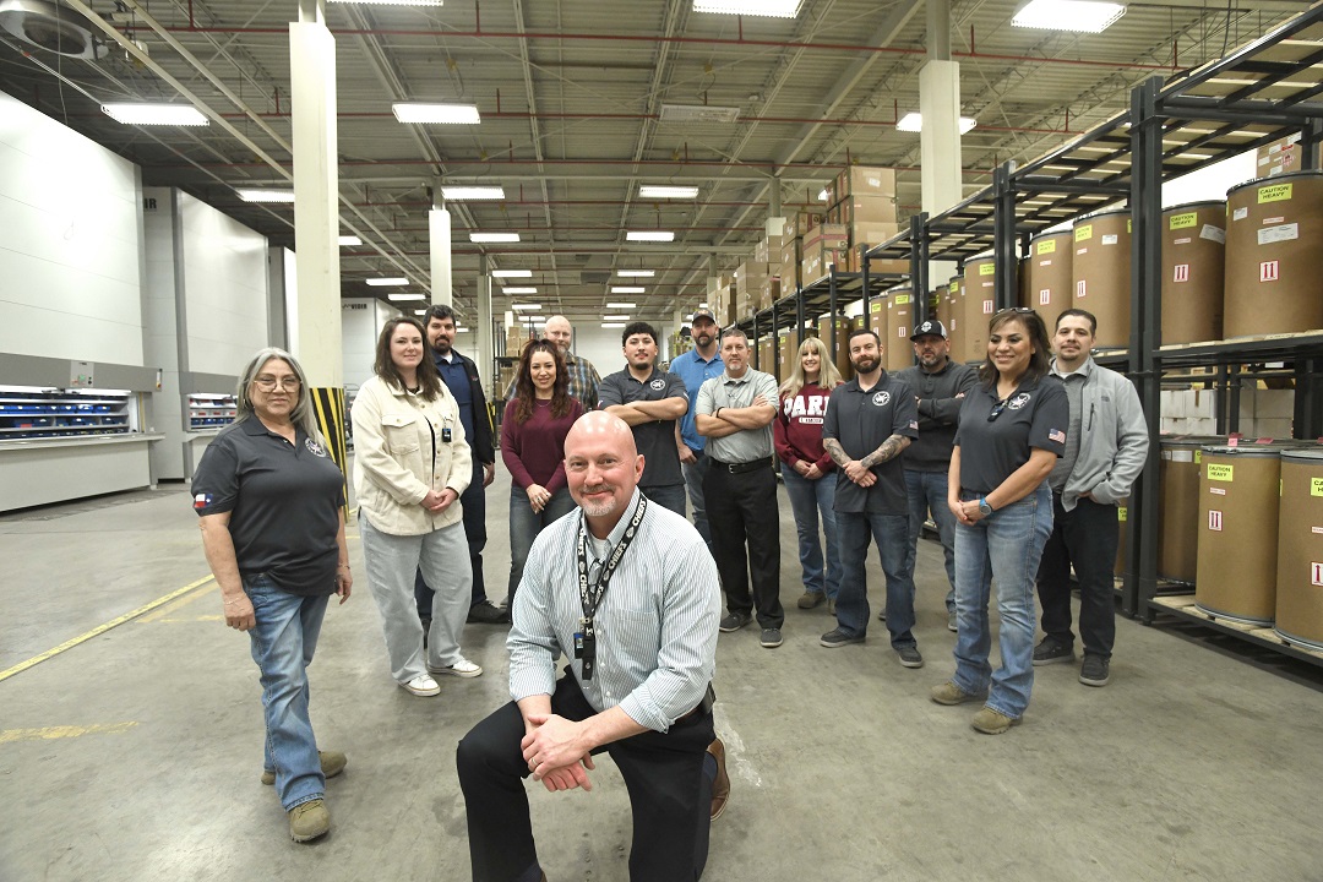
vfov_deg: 67.4
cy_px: 441
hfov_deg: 90.0
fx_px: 661
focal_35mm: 18
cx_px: 662
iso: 2500
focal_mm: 18
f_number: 8
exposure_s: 1/50
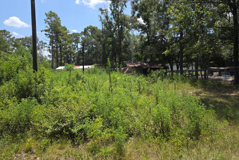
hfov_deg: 73.7
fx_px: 159
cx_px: 120
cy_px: 76
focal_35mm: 24
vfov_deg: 53.1
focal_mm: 6.3
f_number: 1.7
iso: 80
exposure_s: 1/3891
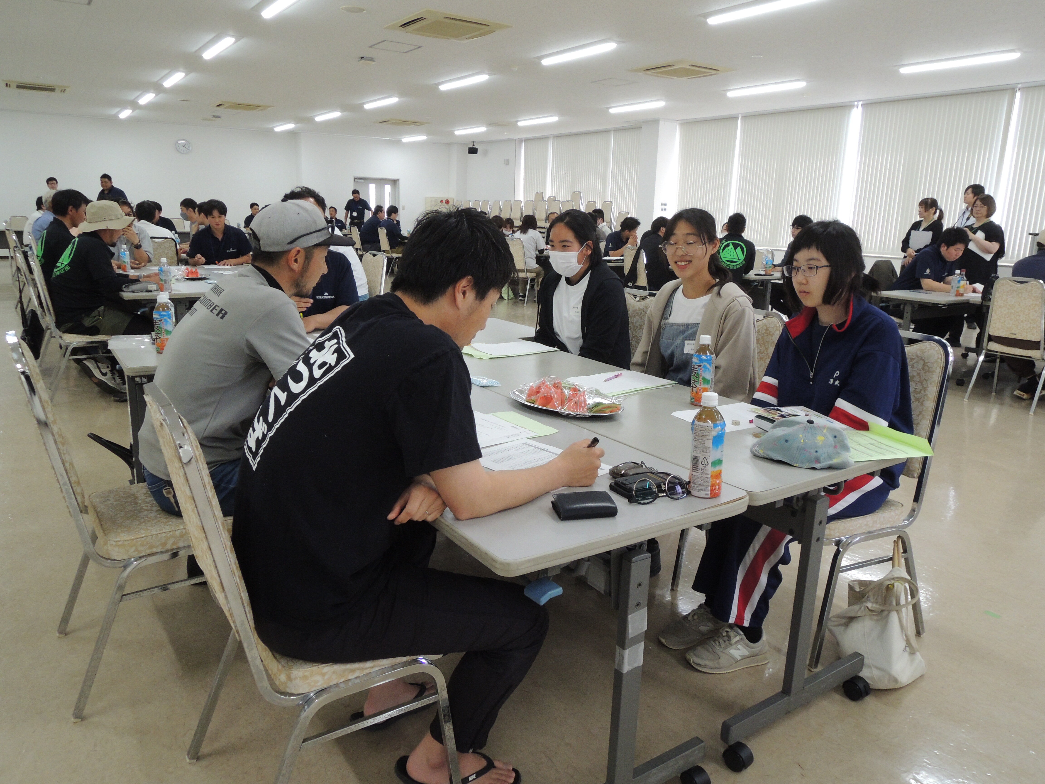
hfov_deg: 71.6
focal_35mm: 24
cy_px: 392
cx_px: 522
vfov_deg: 56.8
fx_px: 725
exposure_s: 1/80
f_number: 4
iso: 400
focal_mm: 4.3
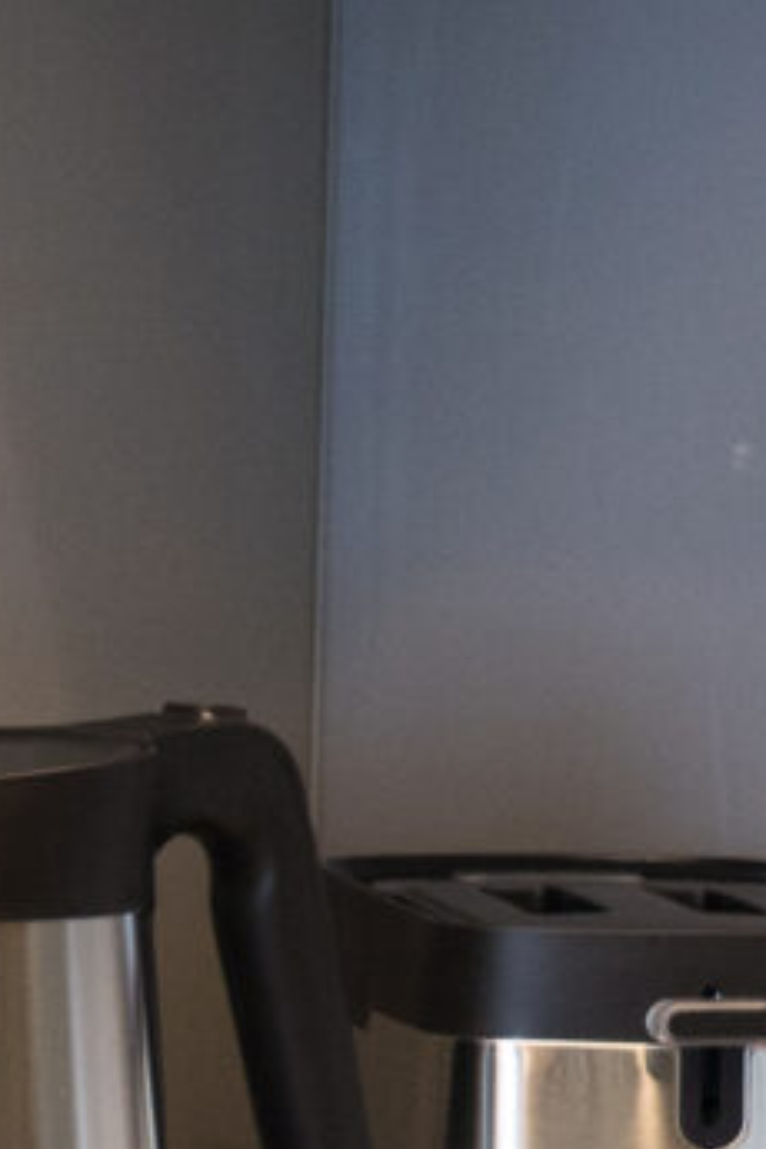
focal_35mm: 267
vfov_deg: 7.7
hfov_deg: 4.8
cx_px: -2072
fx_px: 8521
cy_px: 1104
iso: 800
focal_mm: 36
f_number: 4
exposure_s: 1/80
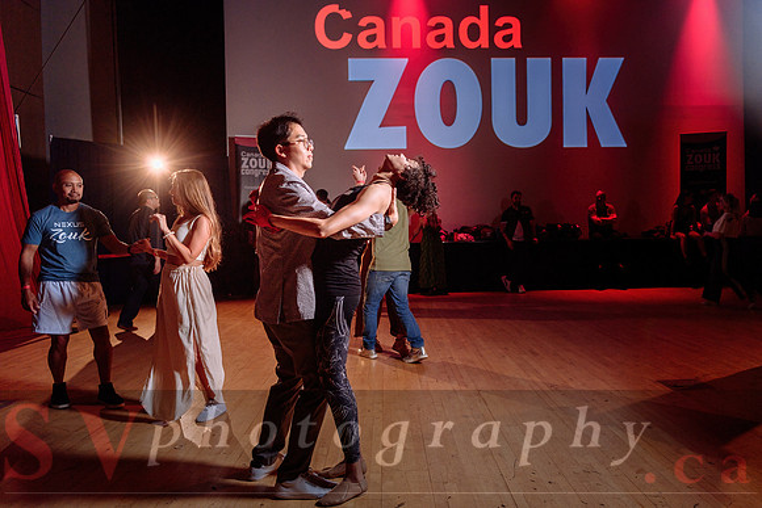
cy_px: 247
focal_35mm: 28
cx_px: 414
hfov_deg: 64.9
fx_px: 598
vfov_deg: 46.1
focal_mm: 26
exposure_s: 1/60
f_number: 2.8
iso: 800
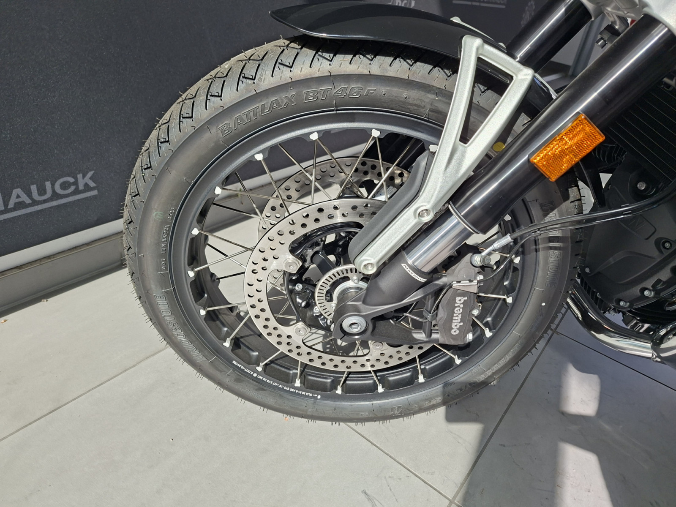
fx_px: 449
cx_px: 338
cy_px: 254
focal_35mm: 23
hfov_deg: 73.9
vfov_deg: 58.9
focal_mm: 5.54
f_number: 1.8
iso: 40
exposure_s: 1/352
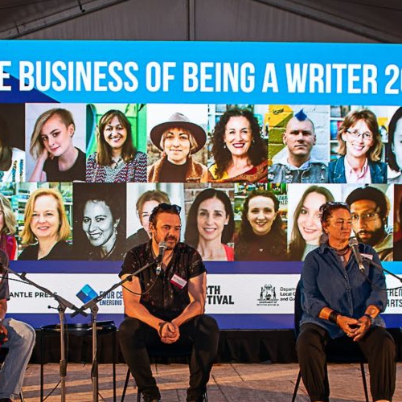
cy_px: 286
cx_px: 149
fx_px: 762
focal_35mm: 58
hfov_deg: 29.4
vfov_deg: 29.2
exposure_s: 1/60
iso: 400
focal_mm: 24
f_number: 5
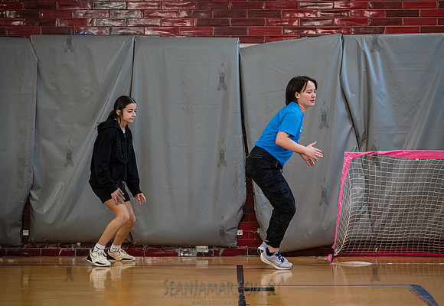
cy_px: 151
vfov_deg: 11.3
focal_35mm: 124
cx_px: 228
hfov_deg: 16.3
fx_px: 1546
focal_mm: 109
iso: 5000
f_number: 3.5
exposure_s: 1/640
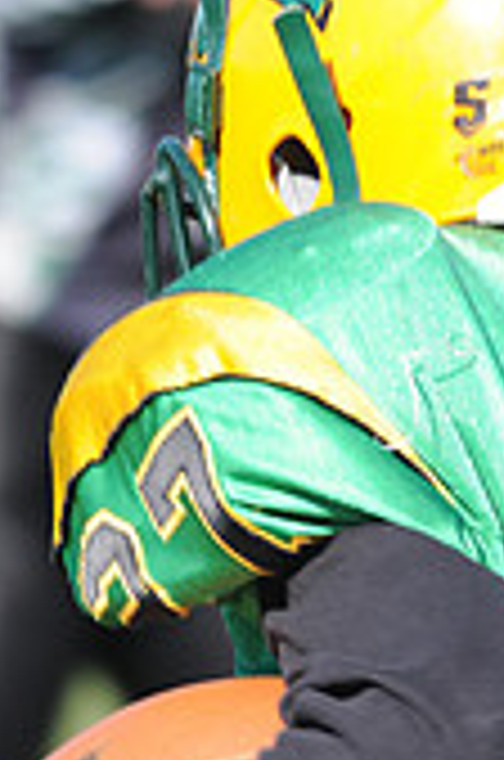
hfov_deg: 0.9
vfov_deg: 1.3
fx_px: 32534
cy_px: 1088
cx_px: 344
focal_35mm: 1543
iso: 200
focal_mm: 300
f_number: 6.3
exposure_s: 1/500
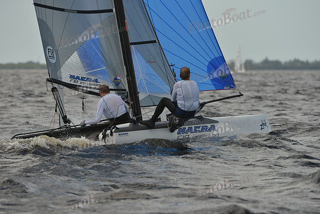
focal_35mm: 400
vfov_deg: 3.4
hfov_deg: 5.2
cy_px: 107
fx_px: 3556
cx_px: 160
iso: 250
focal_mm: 400
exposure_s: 1/800
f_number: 7.1
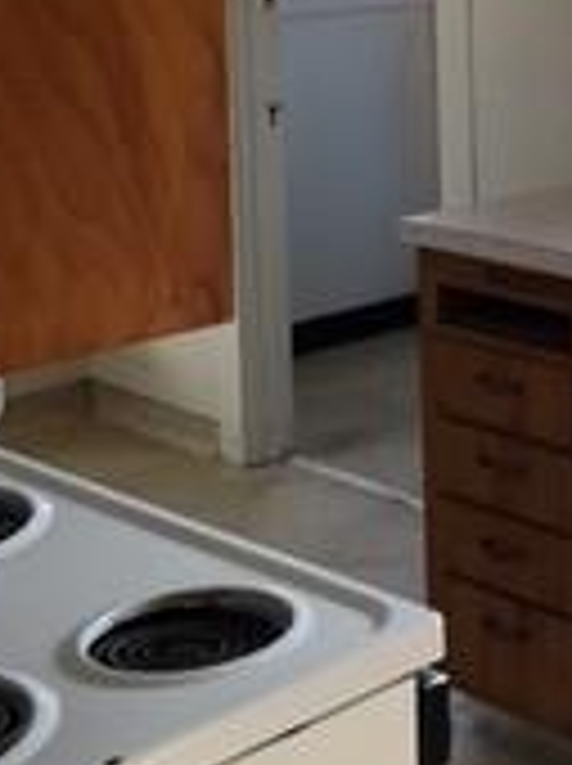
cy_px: 36
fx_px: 1811
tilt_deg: -6.0
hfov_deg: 16.9
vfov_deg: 23.1
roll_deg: +0.0
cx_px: 743
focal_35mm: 82
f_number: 2.2
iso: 25
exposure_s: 1/133
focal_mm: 4.15
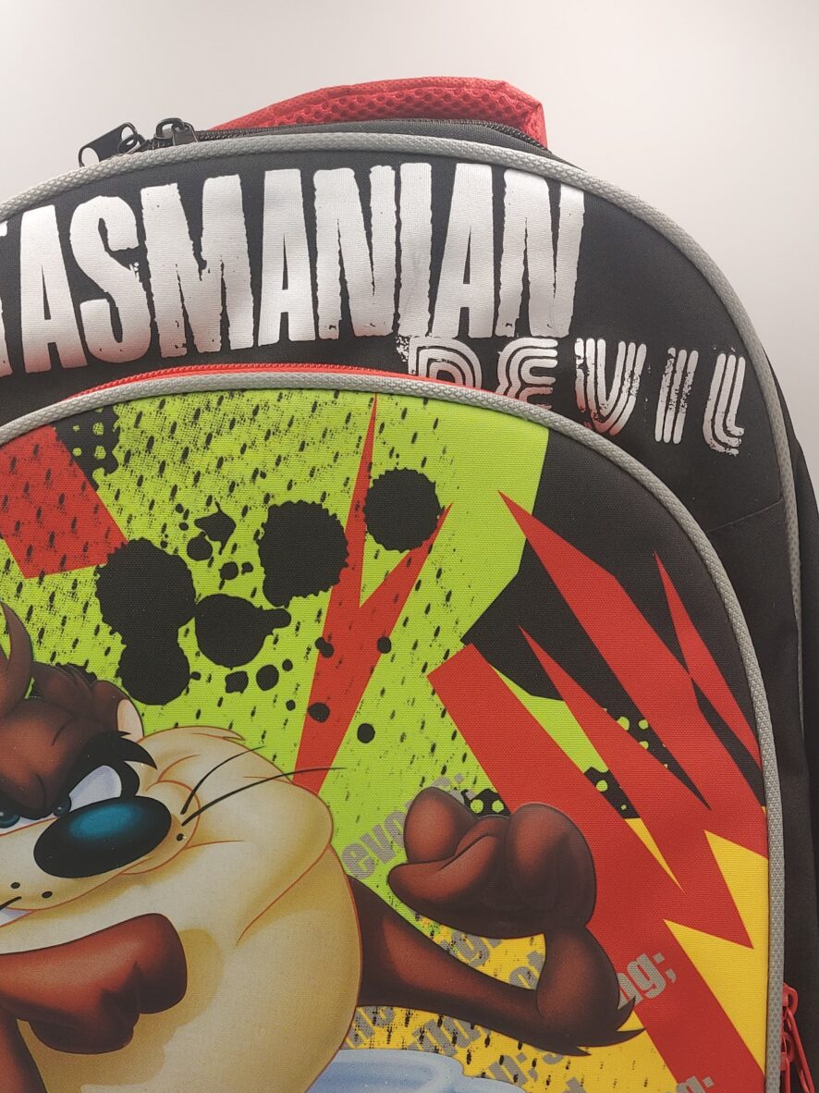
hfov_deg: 36.6
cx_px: 311
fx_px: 1231
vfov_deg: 45.9
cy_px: 844
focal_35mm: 39
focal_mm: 5.23
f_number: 1.8
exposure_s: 1/120
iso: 40
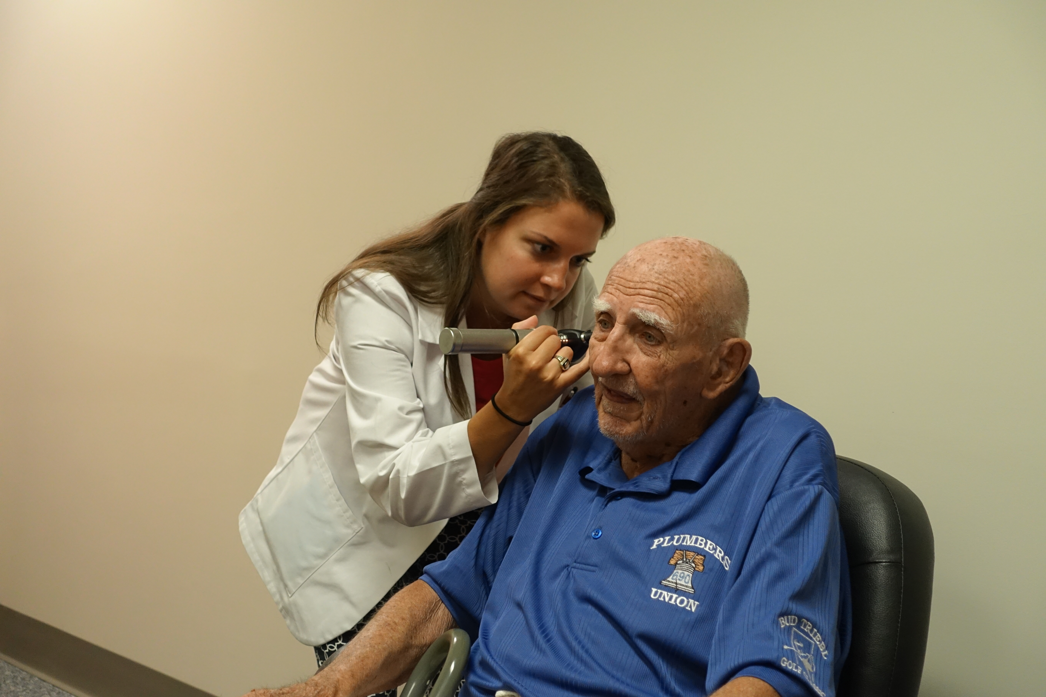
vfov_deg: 24.6
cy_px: 348
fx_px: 1598
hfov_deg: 36.2
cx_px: 523
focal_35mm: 55
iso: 1000
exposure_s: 1/60
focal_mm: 20.25
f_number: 2.8
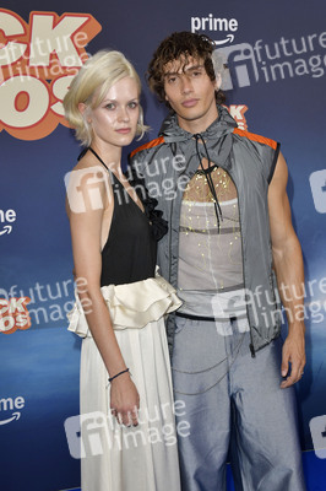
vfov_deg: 44.5
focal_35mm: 44
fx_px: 599
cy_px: 246
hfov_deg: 30.5
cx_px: 163
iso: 800
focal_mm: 44
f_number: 6.3
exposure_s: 1/200
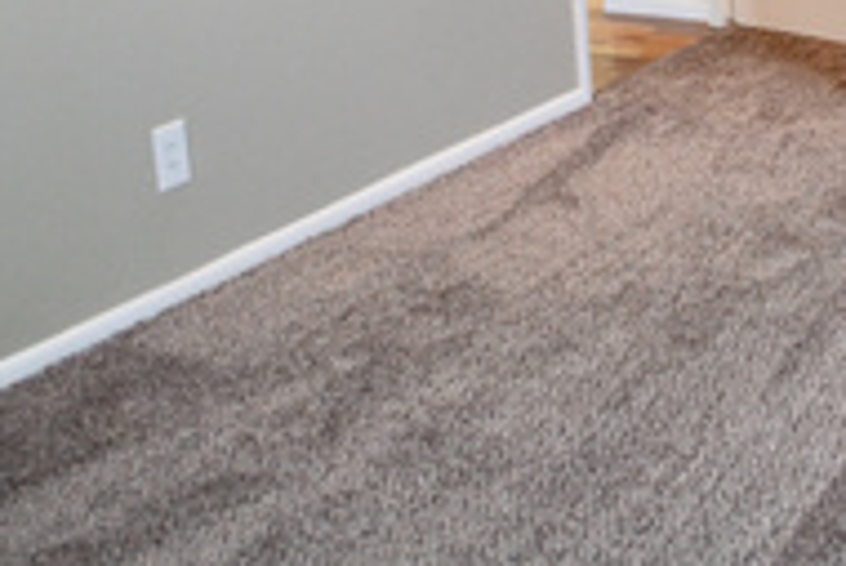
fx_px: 2375
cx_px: 1024
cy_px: -354
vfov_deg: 12.7
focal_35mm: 101
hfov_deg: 19.0
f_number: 3.8
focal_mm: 20
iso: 560
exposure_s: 1/60
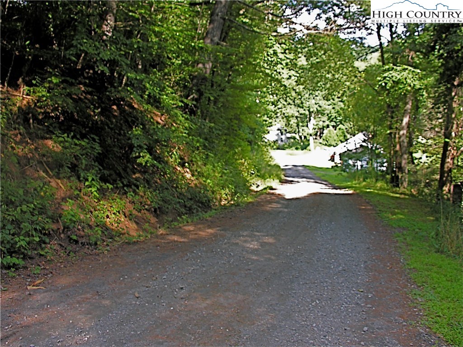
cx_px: 232
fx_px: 468
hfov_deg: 52.6
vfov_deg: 40.7
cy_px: 174
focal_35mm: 35
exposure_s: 1/59.8
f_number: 3.2
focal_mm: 8.9
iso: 50
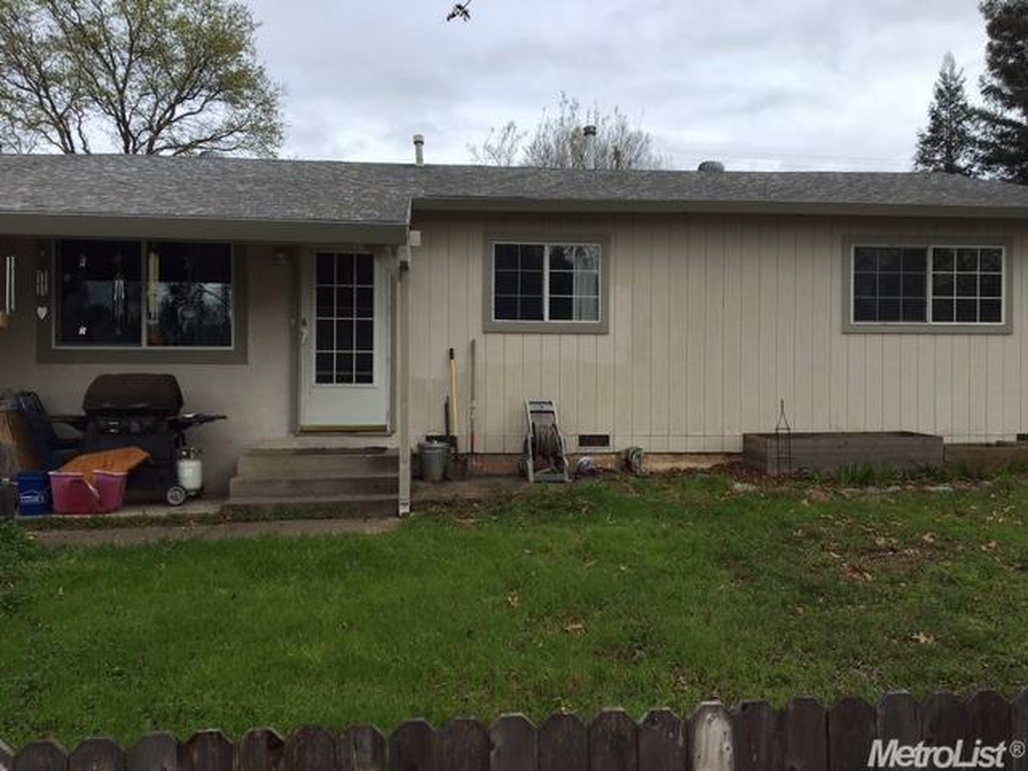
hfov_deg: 61.7
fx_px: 861
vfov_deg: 48.2
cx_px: 514
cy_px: 386
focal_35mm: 29
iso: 25
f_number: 2.2
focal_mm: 4.15
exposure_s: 1/1131
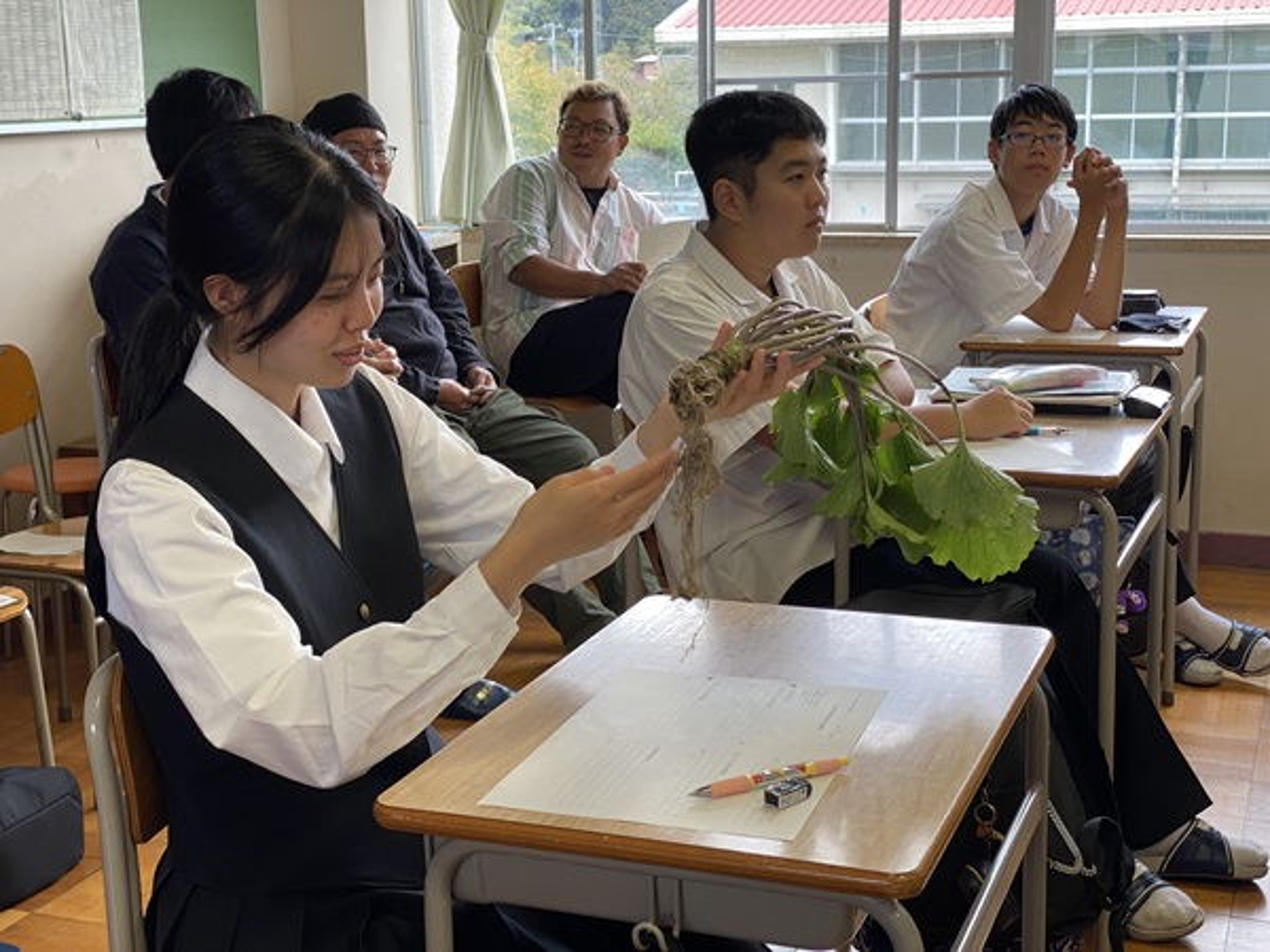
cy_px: 476
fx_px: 1908
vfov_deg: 28.0
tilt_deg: -12.0
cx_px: 635
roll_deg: +0.5
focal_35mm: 52
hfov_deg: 36.8
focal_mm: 6
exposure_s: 1/100
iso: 40
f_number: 2
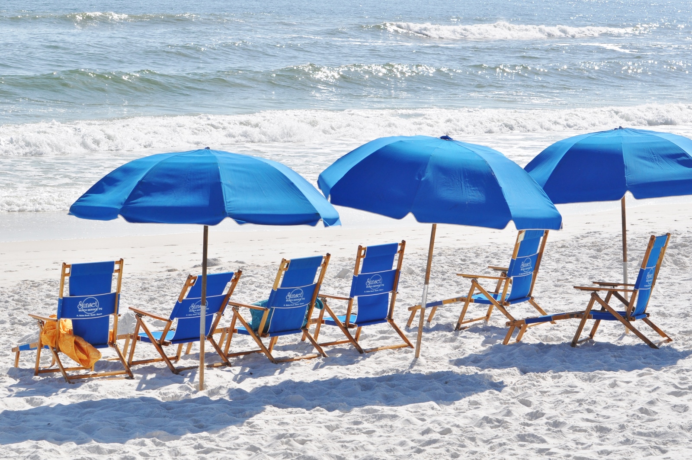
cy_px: 230
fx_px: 2016
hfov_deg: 19.5
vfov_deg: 13.0
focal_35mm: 105
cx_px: 346
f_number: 11
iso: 200
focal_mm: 70
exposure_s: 1/500
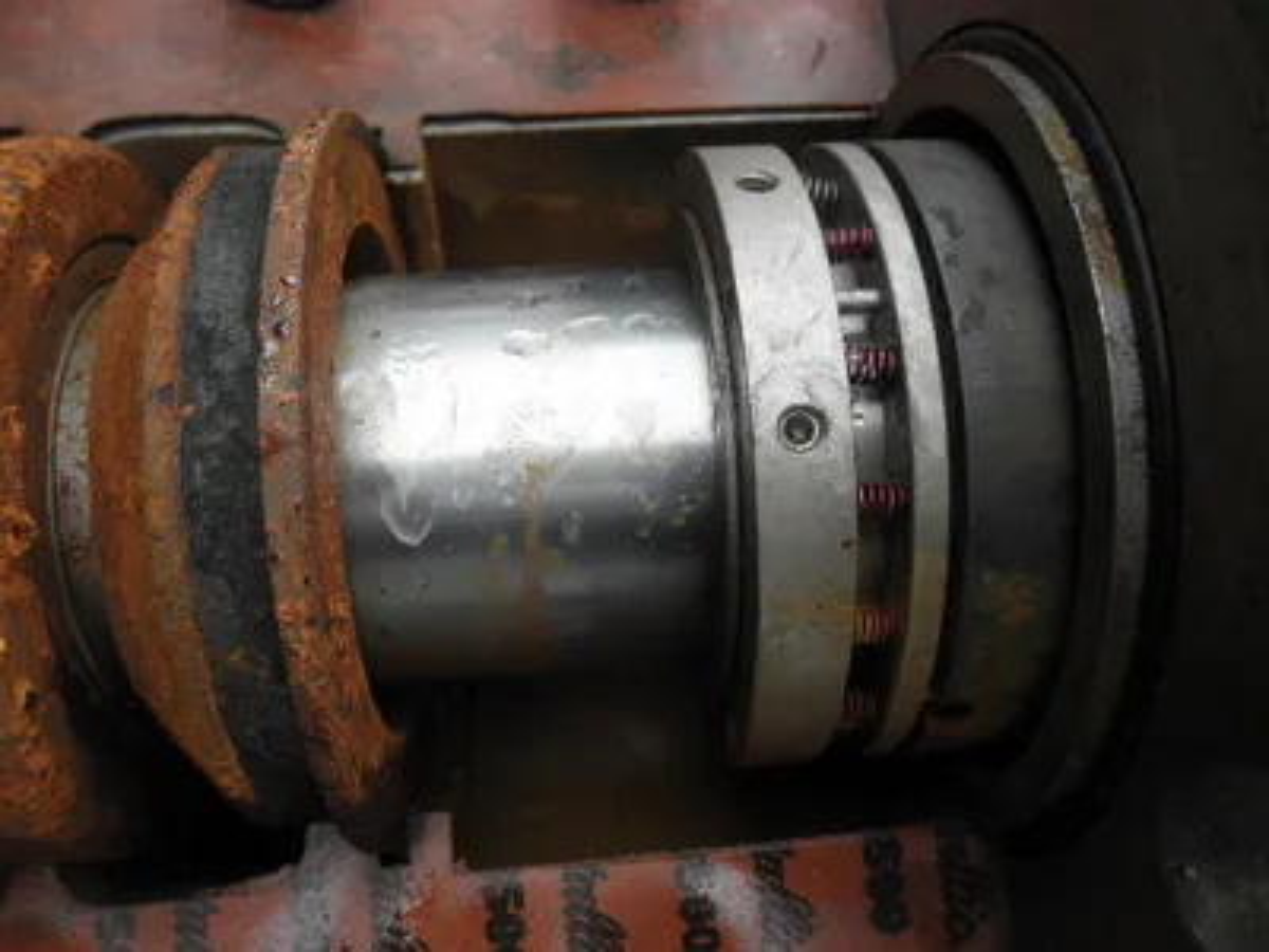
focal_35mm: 28
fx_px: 1026
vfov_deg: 49.7
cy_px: 476
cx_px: 634
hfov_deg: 63.4
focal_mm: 5
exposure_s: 1/160
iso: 64
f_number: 3
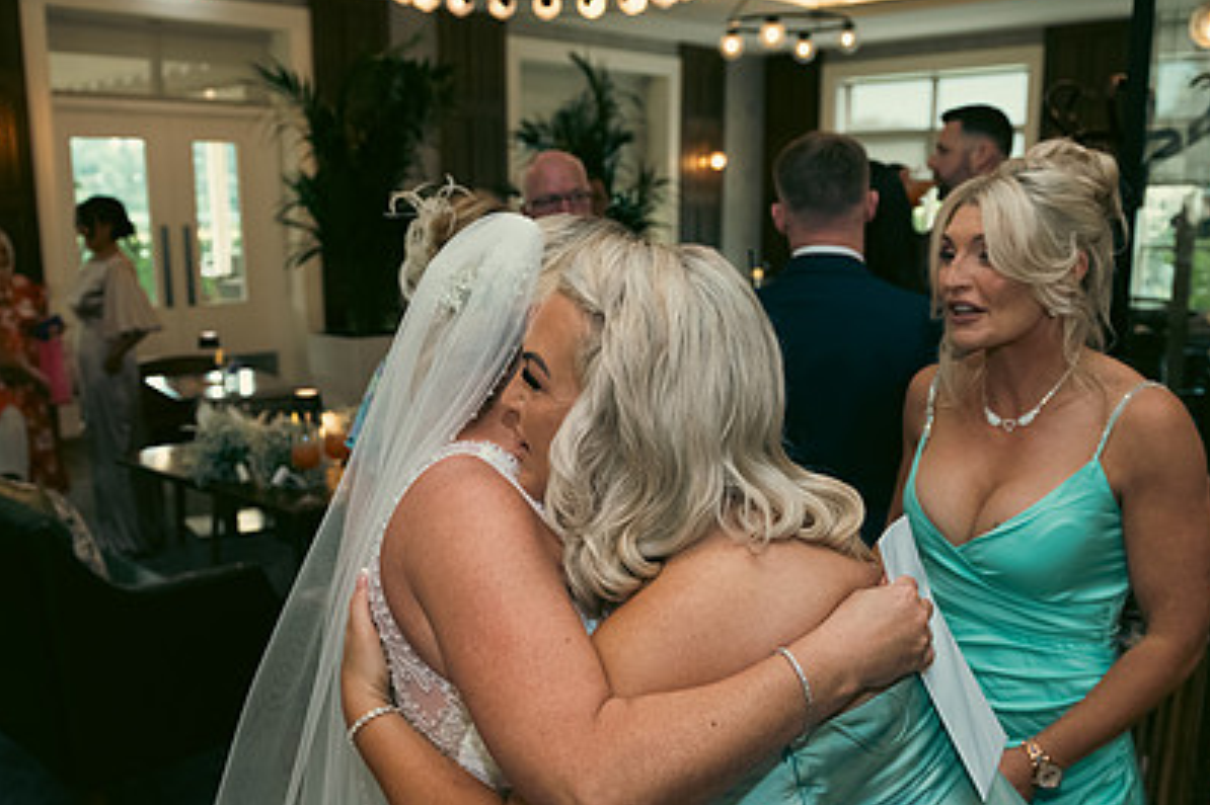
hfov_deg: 54.4
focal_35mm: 35
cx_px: 581
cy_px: 494
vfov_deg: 37.6
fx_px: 1176
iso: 800
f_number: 3.5
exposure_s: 1/160
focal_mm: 24
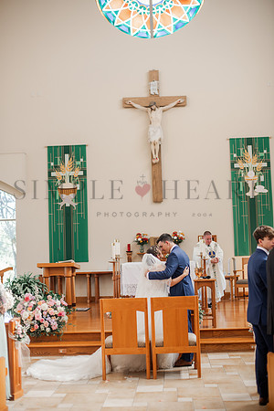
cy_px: 206
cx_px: 137
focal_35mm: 50
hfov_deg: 27.0
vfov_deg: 39.6
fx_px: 571
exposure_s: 1/400
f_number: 2.5
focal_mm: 50
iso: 400
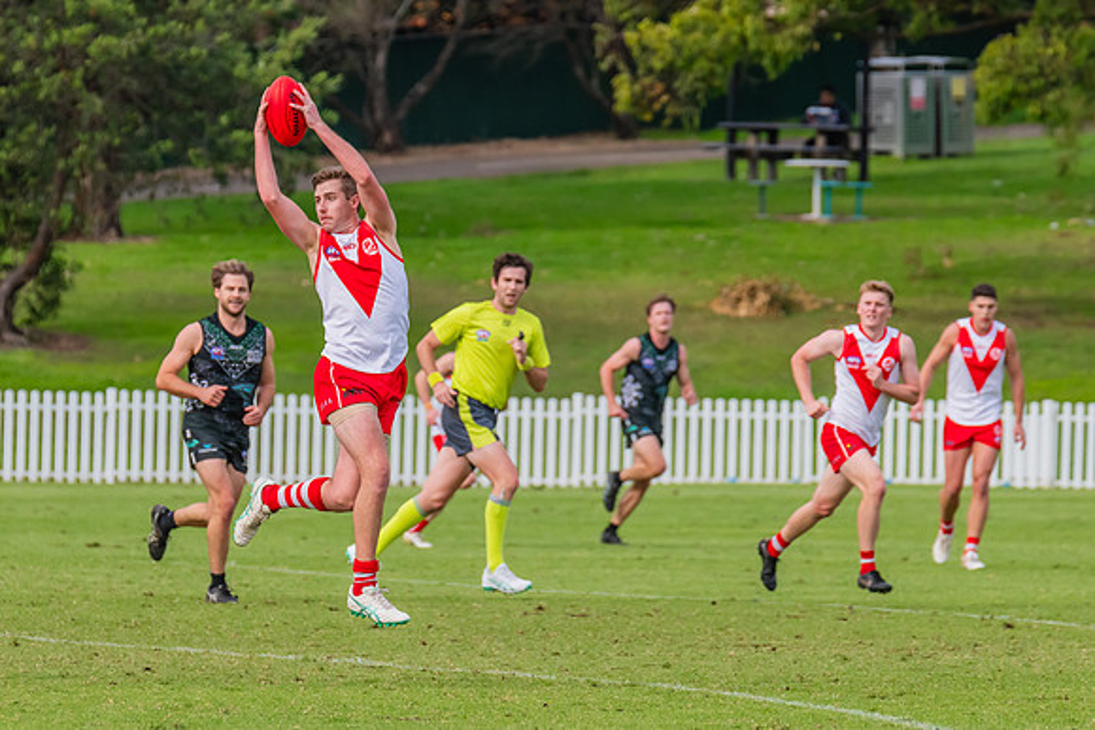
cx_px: 420
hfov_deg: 4.5
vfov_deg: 3.0
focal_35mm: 454
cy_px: 392
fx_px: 13804
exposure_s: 1/1600
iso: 800
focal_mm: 310
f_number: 7.1
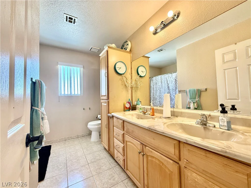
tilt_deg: +2.0
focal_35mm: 14
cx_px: 126
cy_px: 94
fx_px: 102
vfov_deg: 85.7
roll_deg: +1.2
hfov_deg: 102.1
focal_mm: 2.22
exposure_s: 1/120
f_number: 2.2
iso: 320
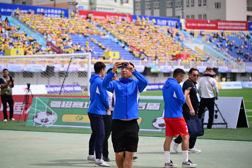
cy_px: 84
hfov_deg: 17.1
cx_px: 126
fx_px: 840
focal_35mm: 120
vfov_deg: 11.4
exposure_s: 1/2500
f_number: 4
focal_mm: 120
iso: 320
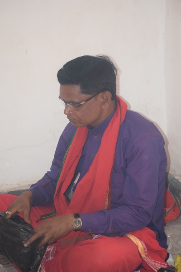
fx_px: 928
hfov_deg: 11.1
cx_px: 90
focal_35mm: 123
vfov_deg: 16.7
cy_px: 136
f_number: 4.8
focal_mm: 82
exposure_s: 1/60
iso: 1800
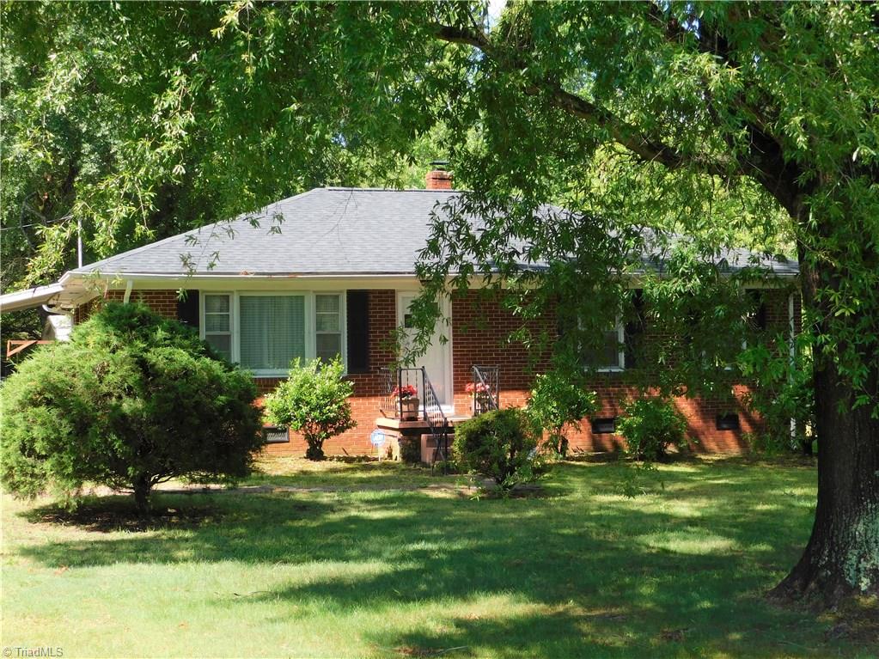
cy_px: 330
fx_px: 1498
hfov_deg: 32.7
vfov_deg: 24.8
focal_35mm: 59
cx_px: 440
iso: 125
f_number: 4
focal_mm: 10.4
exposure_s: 1/250
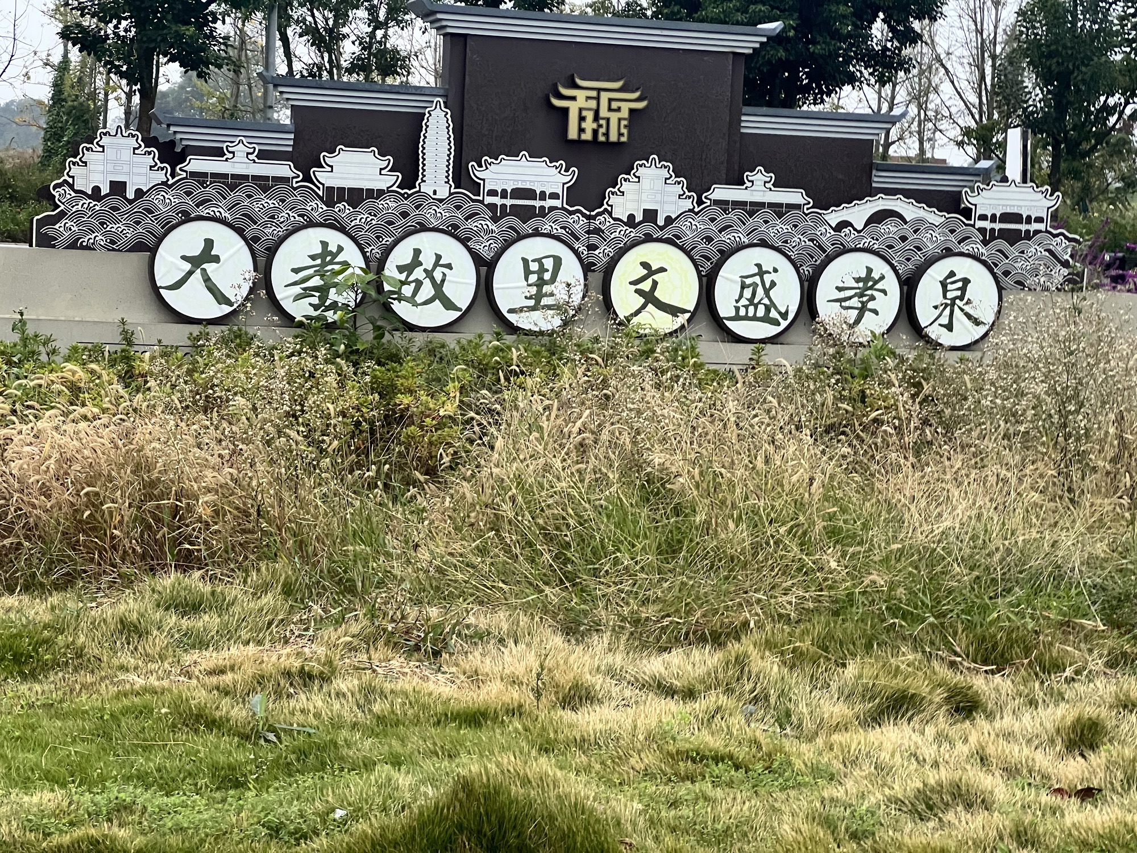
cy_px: 426
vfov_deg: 19.1
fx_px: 2529
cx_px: 568
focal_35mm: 77
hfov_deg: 25.3
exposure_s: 1/60
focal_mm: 9
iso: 320
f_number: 2.8
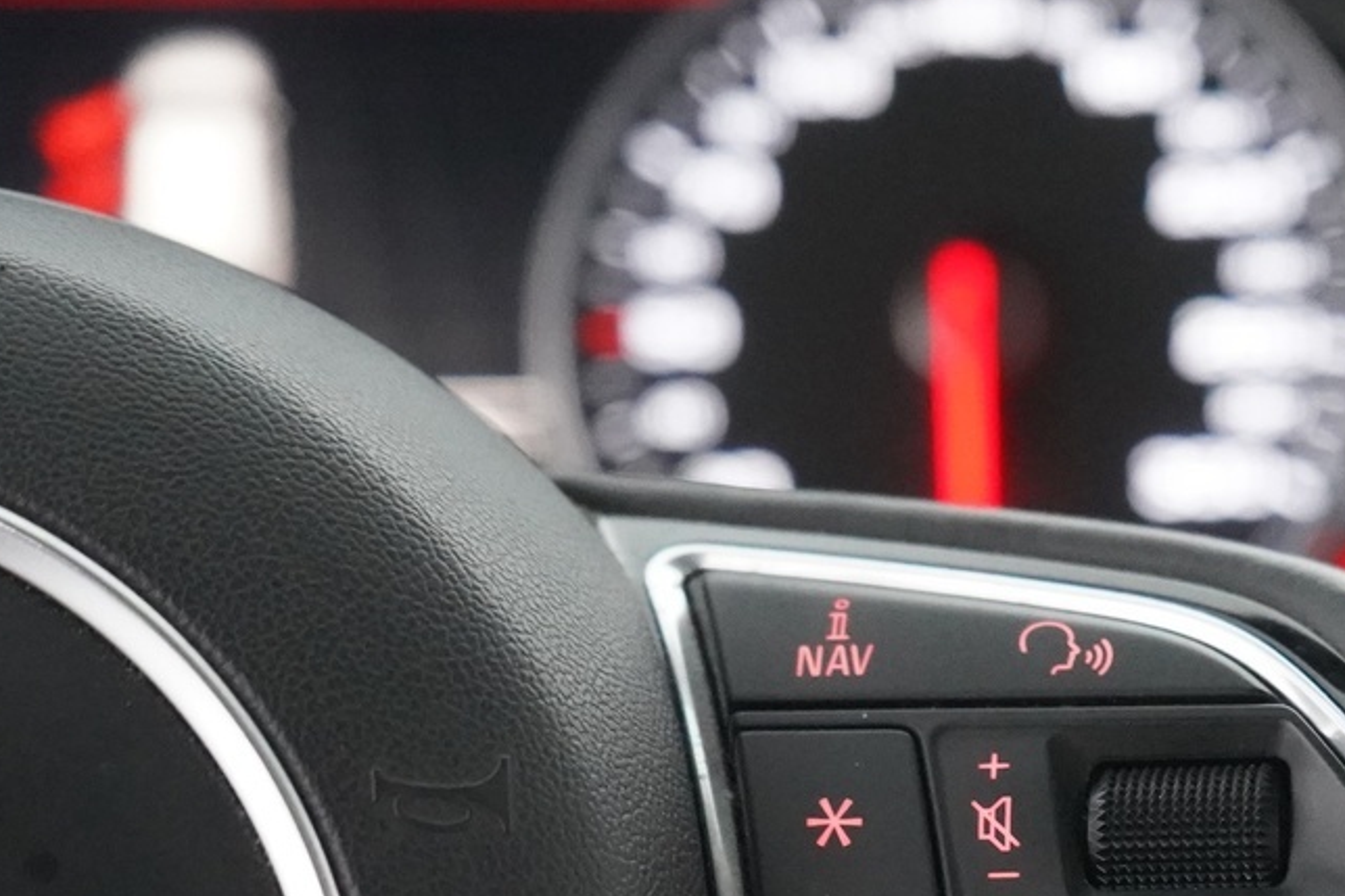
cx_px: 1360
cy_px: 998
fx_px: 5826
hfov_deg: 13.0
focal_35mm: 156
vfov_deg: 8.7
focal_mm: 62
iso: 12800
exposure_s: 1/60
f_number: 5.6
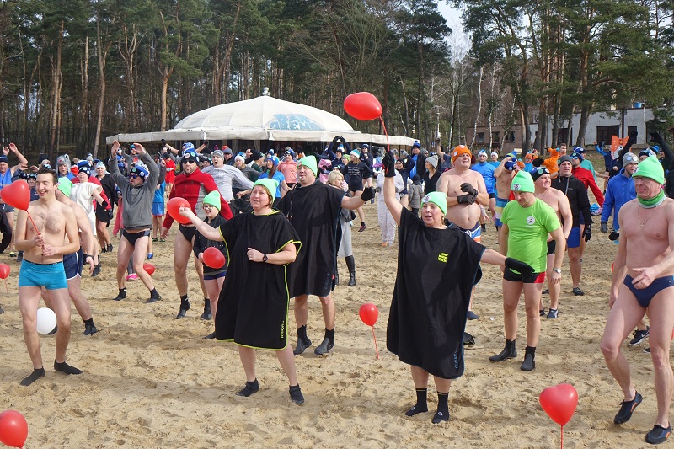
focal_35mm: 49
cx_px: 337
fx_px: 917
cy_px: 224
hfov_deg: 40.4
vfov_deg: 27.5
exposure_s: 1/500
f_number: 4
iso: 125
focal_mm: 17.83
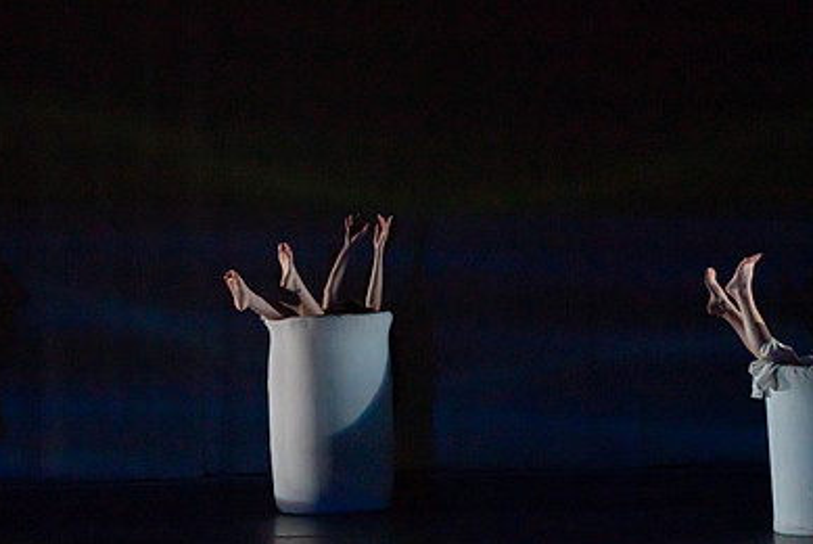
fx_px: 8520
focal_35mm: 377
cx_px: 318
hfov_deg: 5.5
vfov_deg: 3.7
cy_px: 269
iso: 6400
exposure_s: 1/320
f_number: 5.6
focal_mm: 253
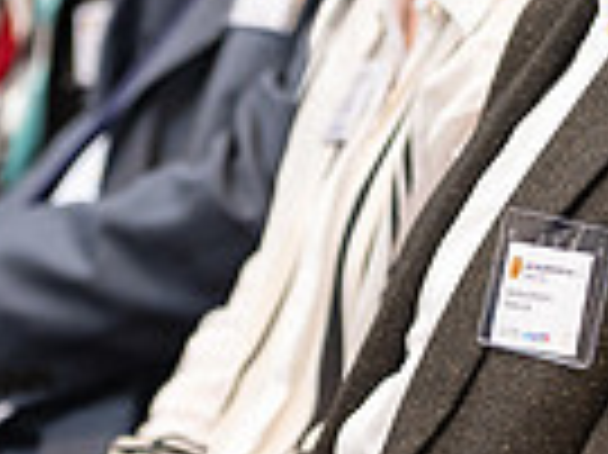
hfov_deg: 4.8
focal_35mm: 414
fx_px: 7265
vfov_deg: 3.6
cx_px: 450
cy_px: 151
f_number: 2.8
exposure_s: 1/500
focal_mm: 100
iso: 1600
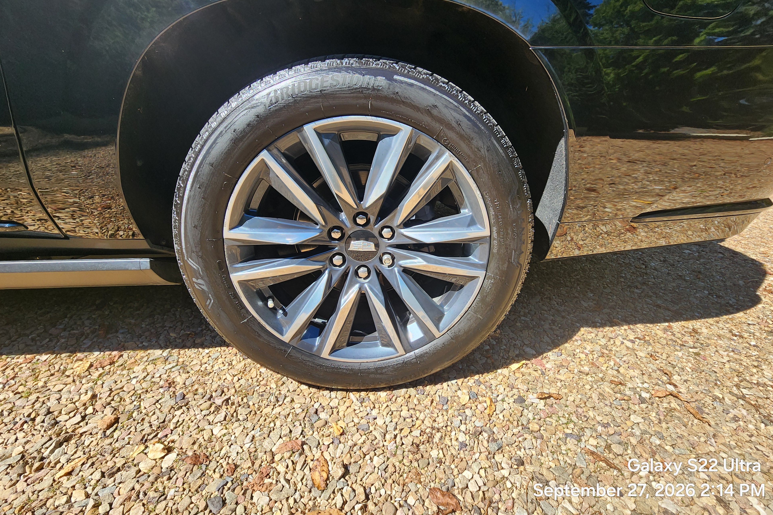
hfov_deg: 104.2
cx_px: 398
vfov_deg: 81.0
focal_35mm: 14
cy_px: 235
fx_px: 301
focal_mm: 2.2
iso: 50
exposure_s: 1/703
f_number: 2.2
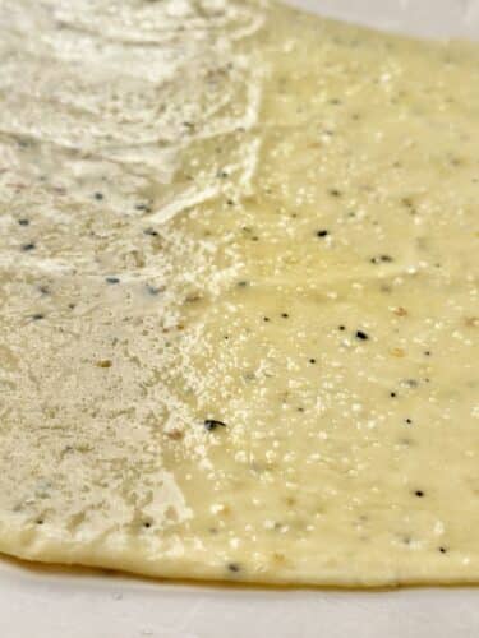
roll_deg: -3.3
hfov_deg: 30.3
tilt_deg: -38.0
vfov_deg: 39.7
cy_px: 319
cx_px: 240
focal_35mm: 48
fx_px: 886
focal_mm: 6.86
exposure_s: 1/1019
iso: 80
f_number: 1.78
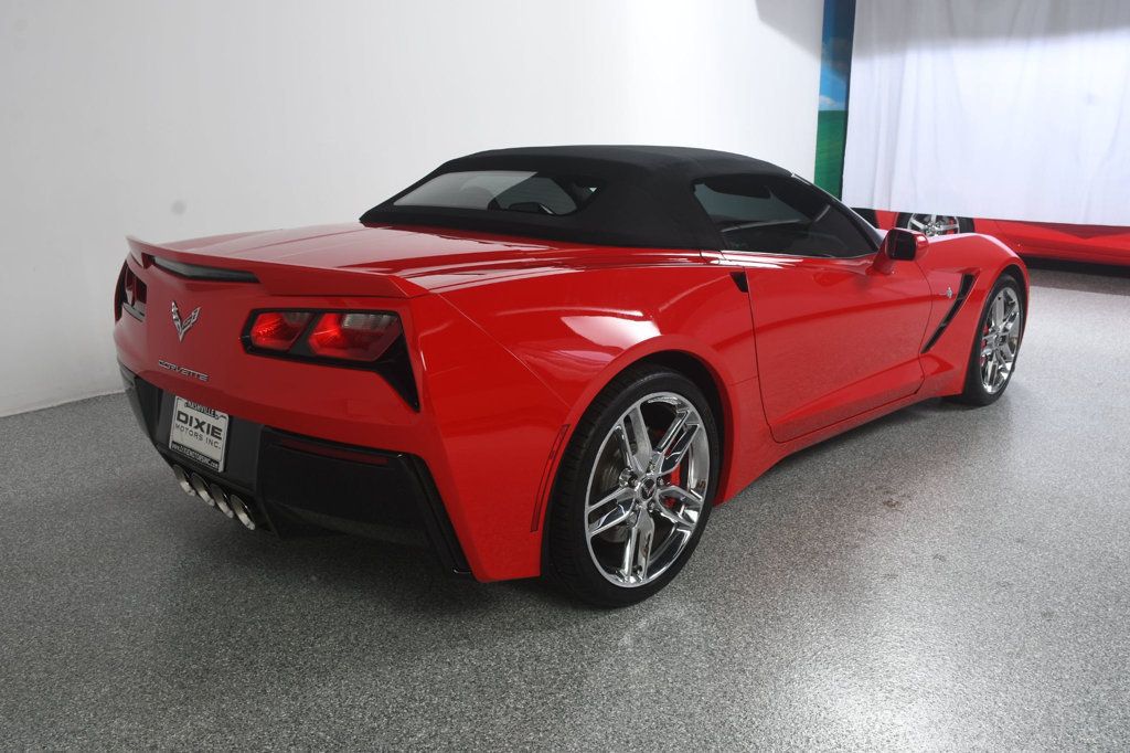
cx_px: 565
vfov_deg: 43.6
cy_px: 376
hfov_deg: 61.9
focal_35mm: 30
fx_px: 941
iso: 100
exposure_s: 1/160
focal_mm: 20
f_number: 9
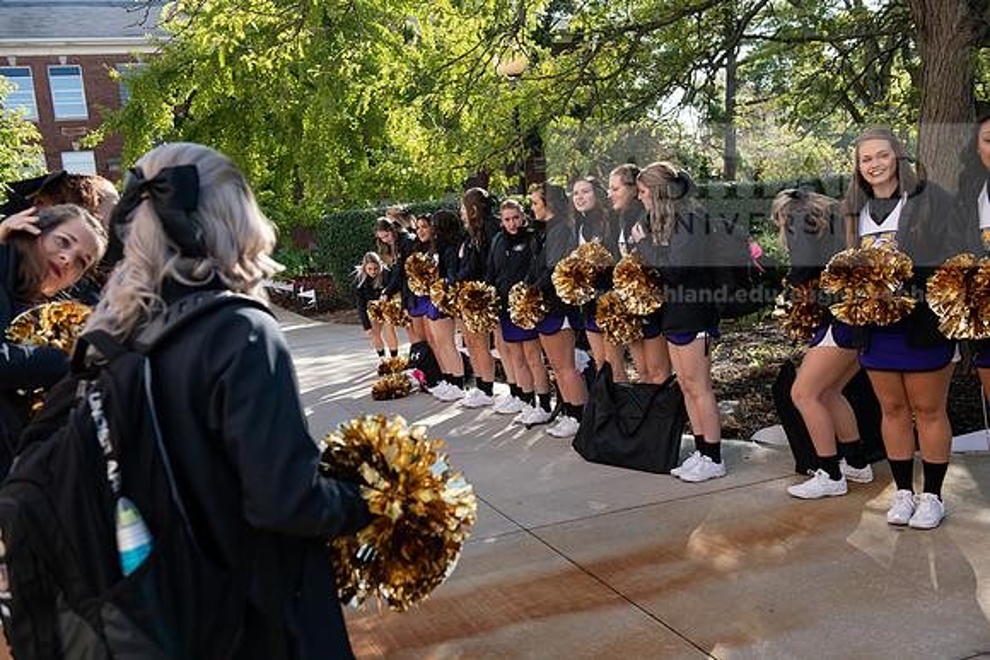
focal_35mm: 36
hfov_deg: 53.1
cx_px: 495
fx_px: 990
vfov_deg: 36.9
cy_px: 330
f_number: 5
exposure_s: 1/500
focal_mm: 36
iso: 320
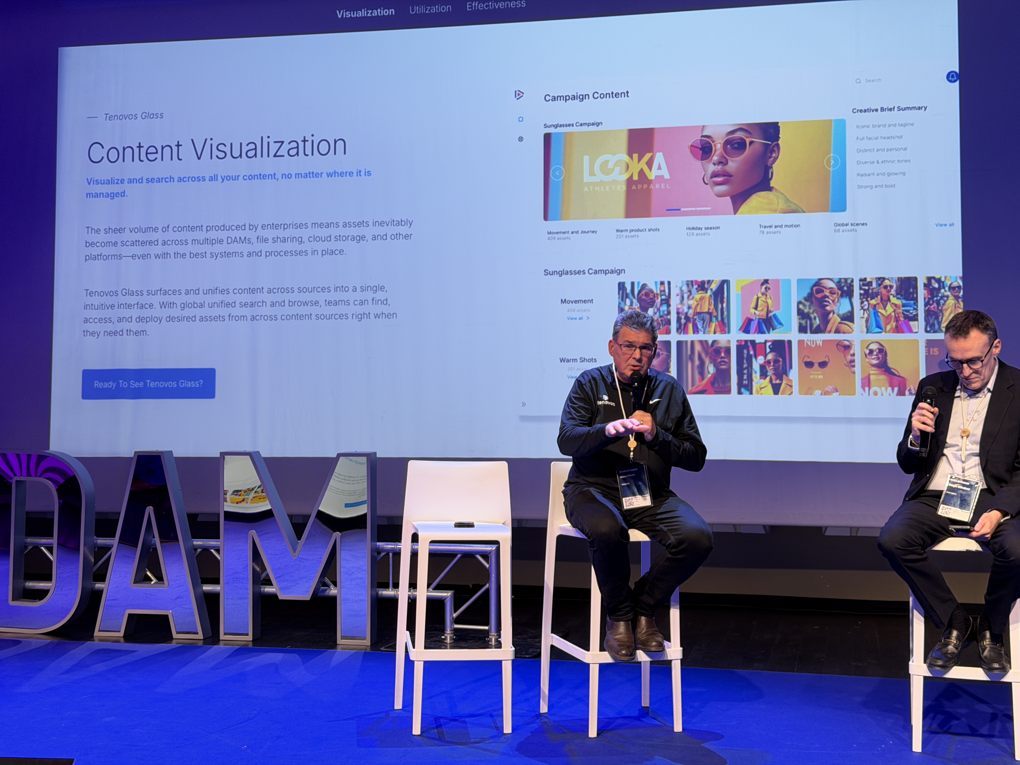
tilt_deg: +0.8
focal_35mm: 48
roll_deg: +0.2
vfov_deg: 30.3
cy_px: 382
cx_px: 510
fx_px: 1414
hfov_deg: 39.7
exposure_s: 1/50
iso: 80
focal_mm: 6.76
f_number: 1.78
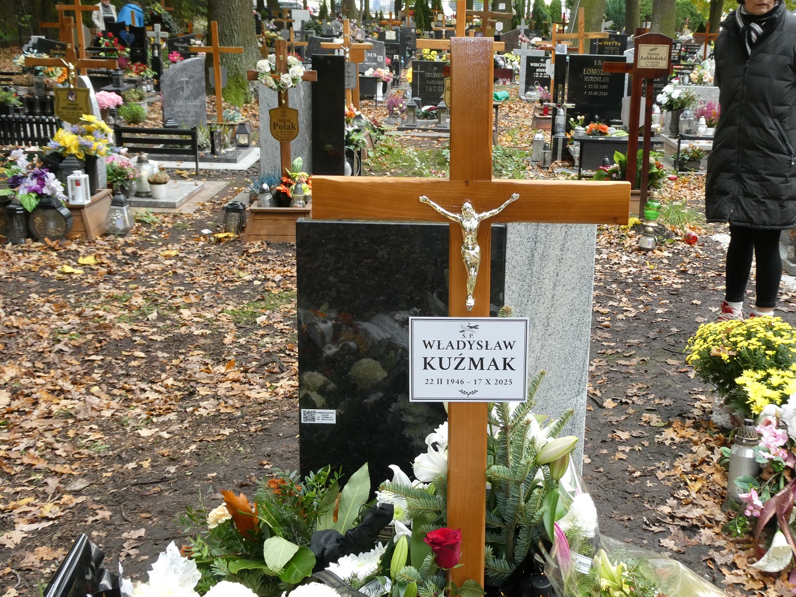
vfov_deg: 33.6
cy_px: 298
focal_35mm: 43
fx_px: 989
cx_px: 454
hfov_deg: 43.7
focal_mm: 6.7
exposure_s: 1/60
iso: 250
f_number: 3.7
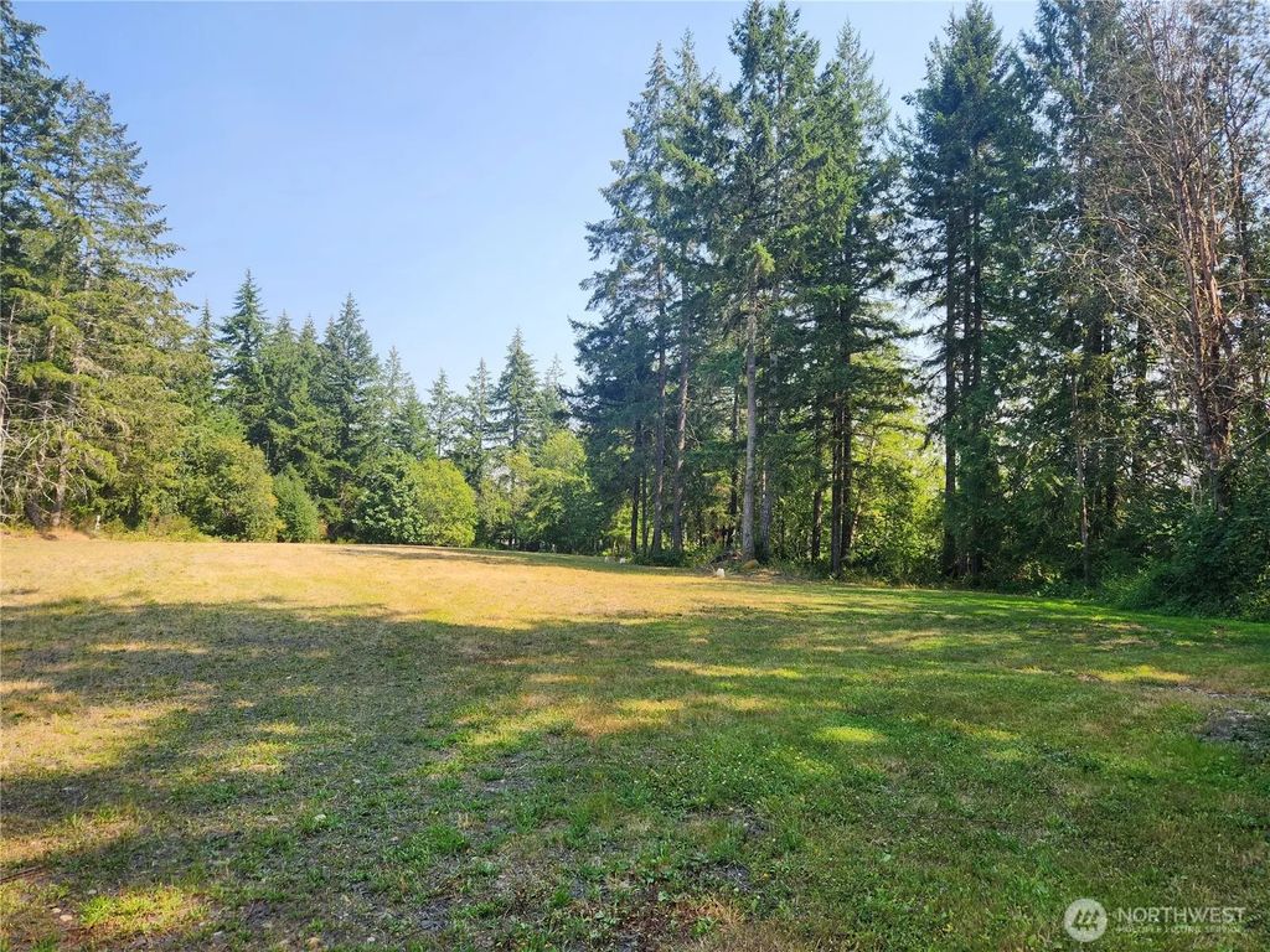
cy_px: 476
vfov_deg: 58.9
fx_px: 844
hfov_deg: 73.9
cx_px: 635
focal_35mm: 23
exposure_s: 1/681
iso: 20
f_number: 1.8
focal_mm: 5.4
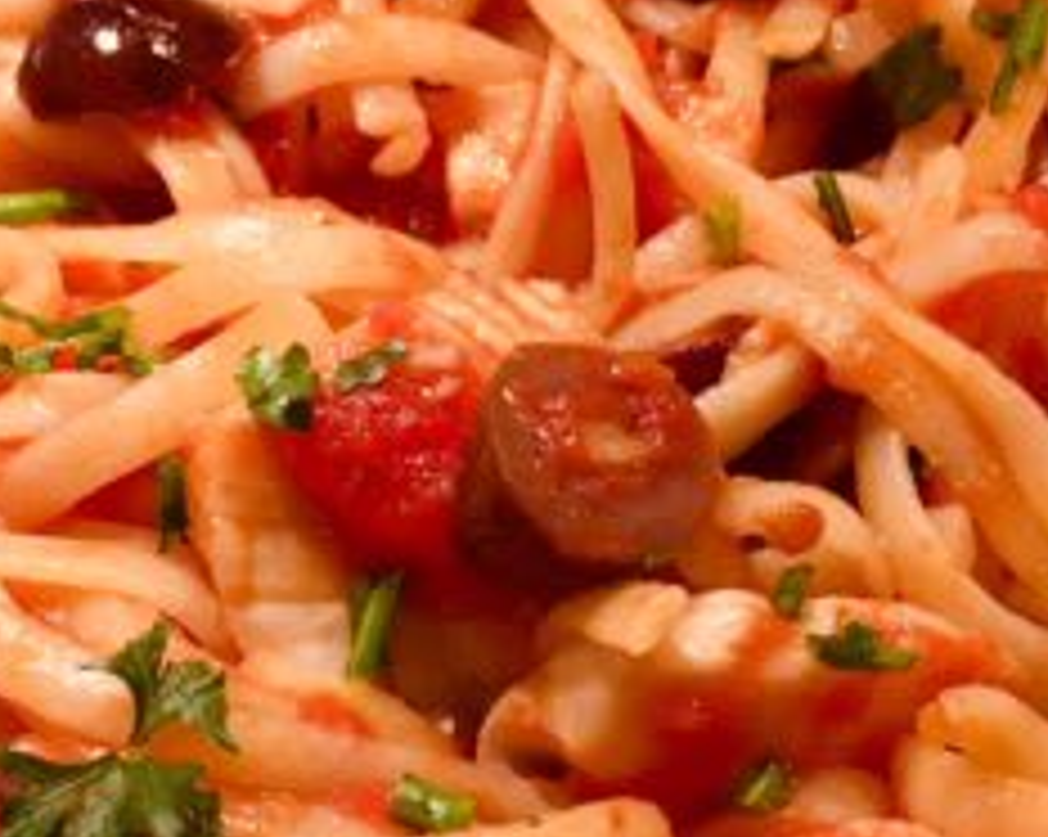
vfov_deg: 18.0
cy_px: 475
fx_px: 2634
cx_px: 684
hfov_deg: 22.4
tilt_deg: -53.1
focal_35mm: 85
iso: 50
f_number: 2.2
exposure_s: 1/30
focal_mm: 4.2
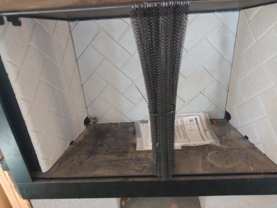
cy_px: 104
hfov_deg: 81.7
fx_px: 160
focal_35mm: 20
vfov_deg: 66.0
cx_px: 138
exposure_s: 1/17
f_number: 2
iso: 1506
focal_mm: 3.54
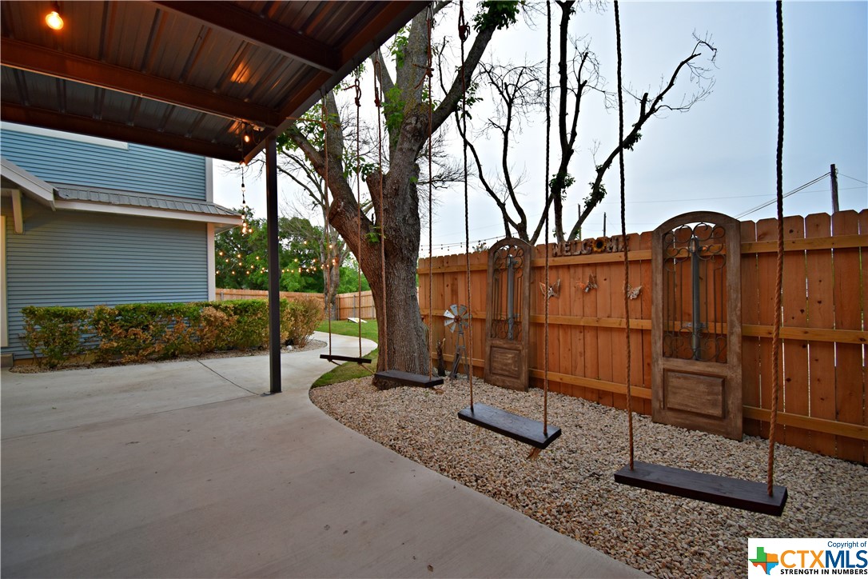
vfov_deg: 77.3
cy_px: 290
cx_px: 434
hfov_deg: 100.4
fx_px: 362
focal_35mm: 15
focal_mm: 10
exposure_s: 1/40
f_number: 4.5
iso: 400
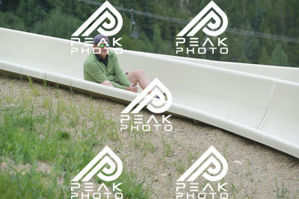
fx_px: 1620
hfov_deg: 10.5
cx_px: 150
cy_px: 100
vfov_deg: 7.0
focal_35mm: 195
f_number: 6.3
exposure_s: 1/640
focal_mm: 195
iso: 450
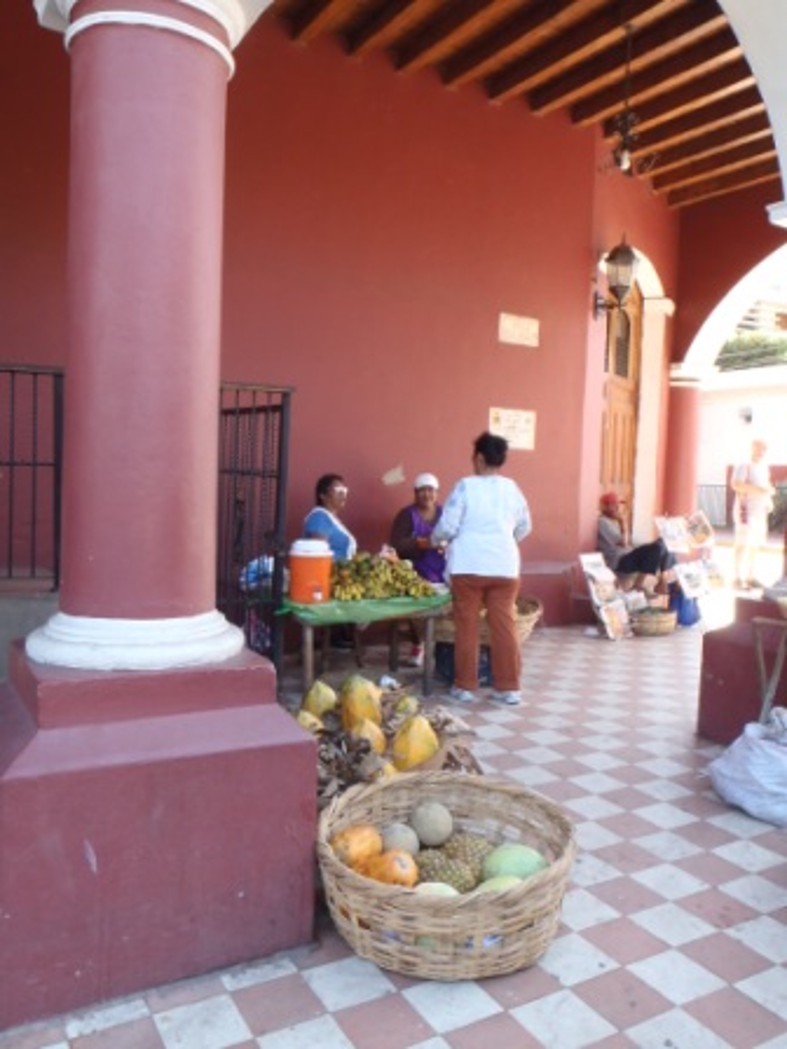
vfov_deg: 63.4
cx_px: 394
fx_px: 849
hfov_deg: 49.7
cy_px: 524
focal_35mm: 28
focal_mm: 5
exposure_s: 1/50
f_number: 3.5
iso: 100
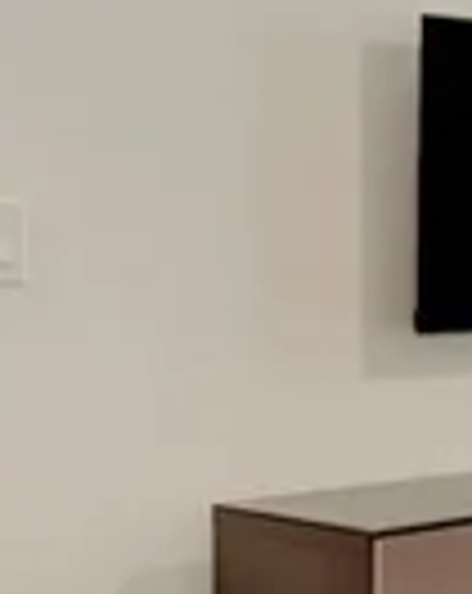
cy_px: 214
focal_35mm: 102
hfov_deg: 14.0
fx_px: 1787
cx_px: 733
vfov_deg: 18.8
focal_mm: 14
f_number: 8
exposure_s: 1/30
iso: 800
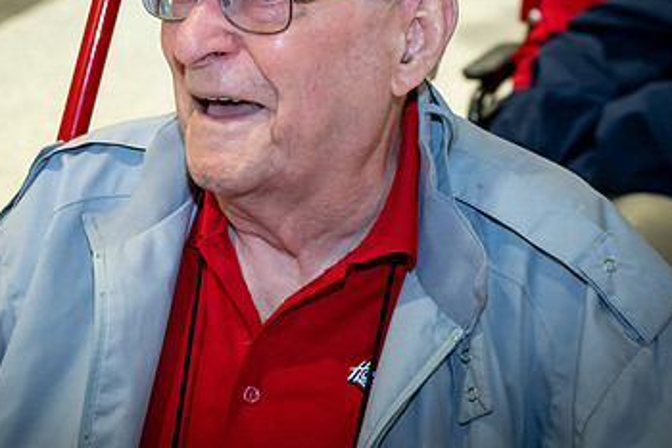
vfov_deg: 12.3
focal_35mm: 111
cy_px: 81
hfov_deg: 18.4
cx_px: 227
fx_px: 2071
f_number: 6
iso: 2500
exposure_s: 1/100
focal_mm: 67
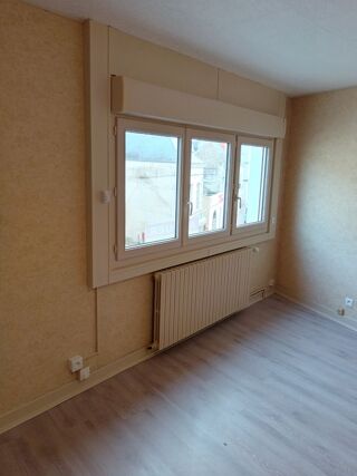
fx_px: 371
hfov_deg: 51.3
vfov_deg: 65.3
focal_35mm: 27
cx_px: 178
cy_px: 238
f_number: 1.9
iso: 448
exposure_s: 1/50
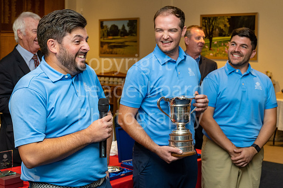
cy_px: 81
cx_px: 154
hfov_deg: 32.3
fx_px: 489
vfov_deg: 21.8
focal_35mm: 62
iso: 400
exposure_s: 1/50
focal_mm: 36
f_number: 5.6
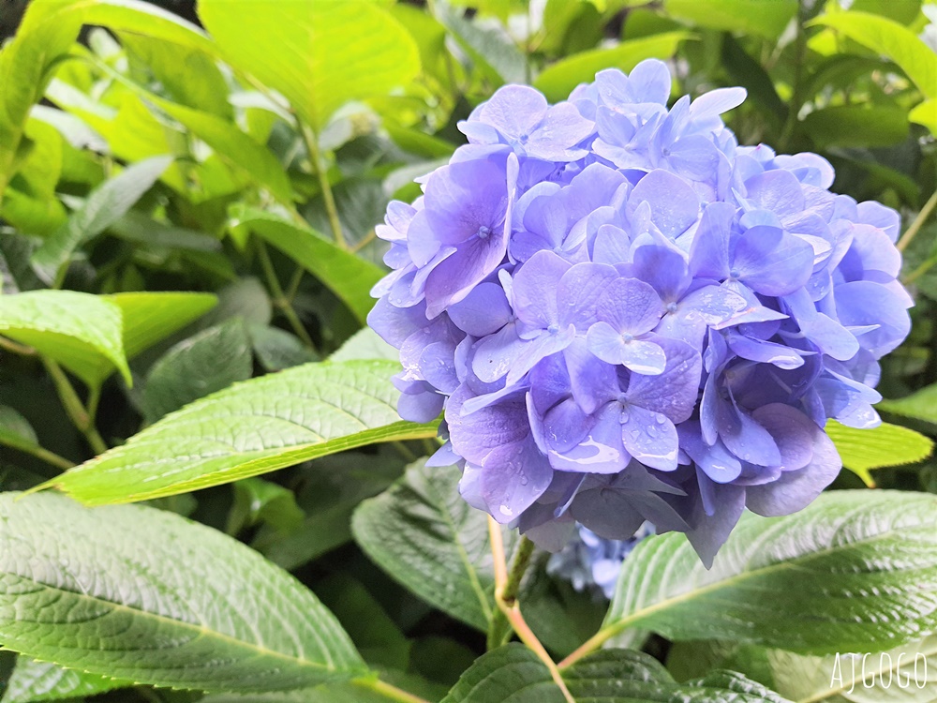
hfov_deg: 67.3
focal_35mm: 26
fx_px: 704
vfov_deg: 53.1
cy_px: 352
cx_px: 468
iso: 125
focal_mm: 4.32
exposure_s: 1/120
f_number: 1.7
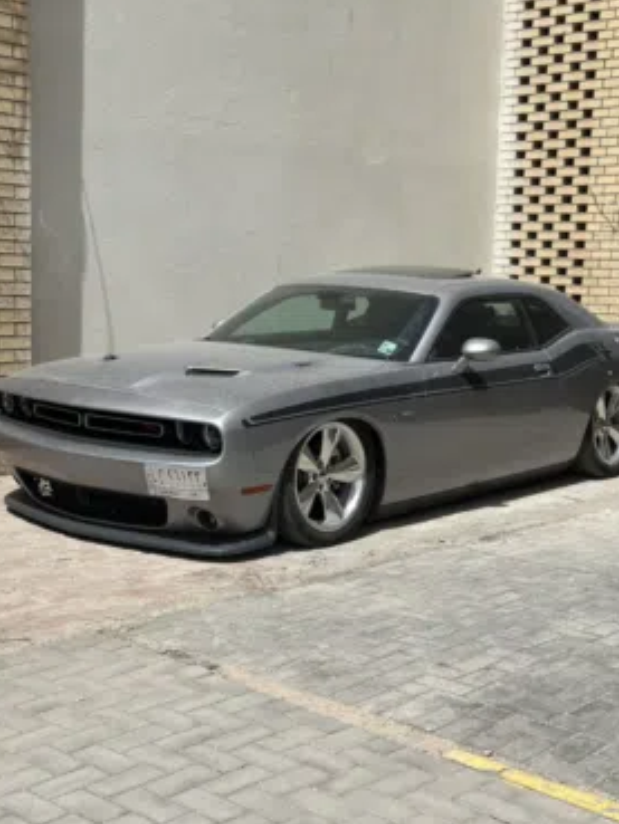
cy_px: 406
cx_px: 313
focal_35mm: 52
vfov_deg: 36.8
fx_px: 1239
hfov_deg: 28.0
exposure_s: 1/8929
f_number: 1.78
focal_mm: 6.86
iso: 100
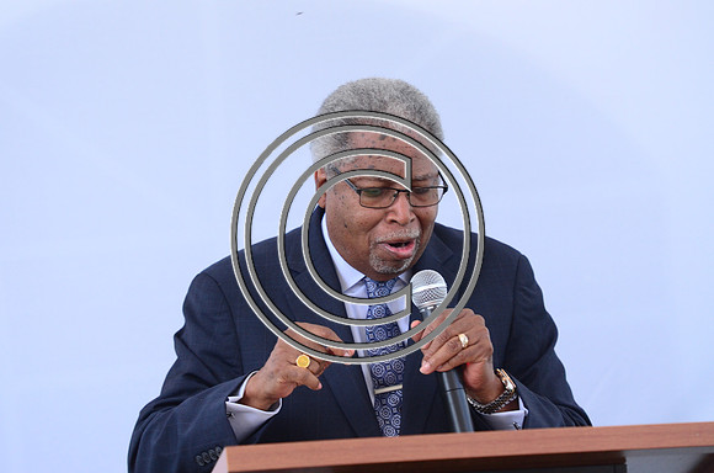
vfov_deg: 5.9
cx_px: 357
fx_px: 4601
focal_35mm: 232
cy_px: 236
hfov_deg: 8.9
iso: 800
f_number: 2.8
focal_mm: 155
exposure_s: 1/160
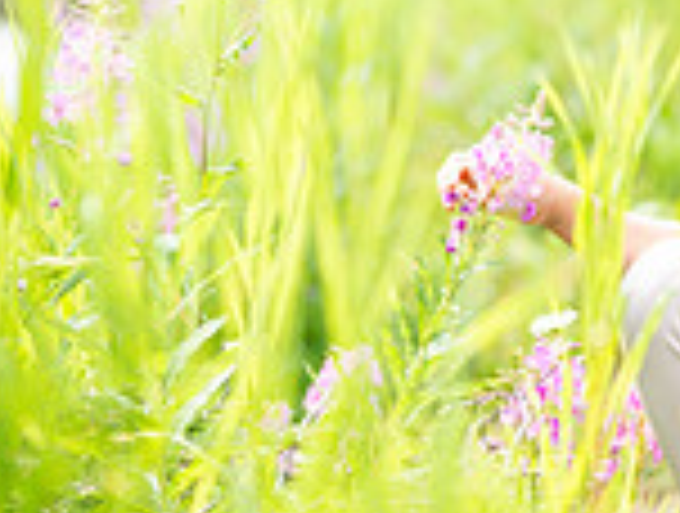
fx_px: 2540
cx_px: 374
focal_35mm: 129
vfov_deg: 11.4
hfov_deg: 15.2
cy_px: -20
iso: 200
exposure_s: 1/3200
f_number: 1.2
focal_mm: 35
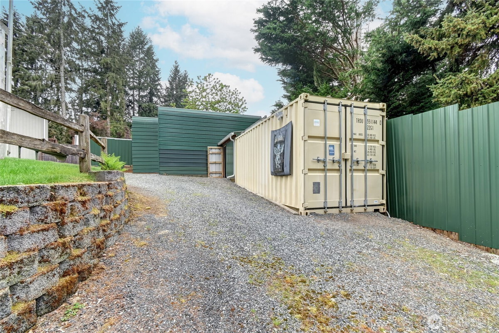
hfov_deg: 100.4
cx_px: 250
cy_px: 166
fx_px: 208
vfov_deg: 77.3
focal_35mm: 15
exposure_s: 1/8
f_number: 11
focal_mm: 10
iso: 500
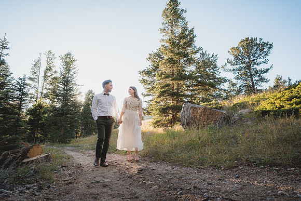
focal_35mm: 19
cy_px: 100
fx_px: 156
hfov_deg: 87.9
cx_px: 150
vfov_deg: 65.5
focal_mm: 18
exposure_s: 1/640
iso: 200
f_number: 2.8
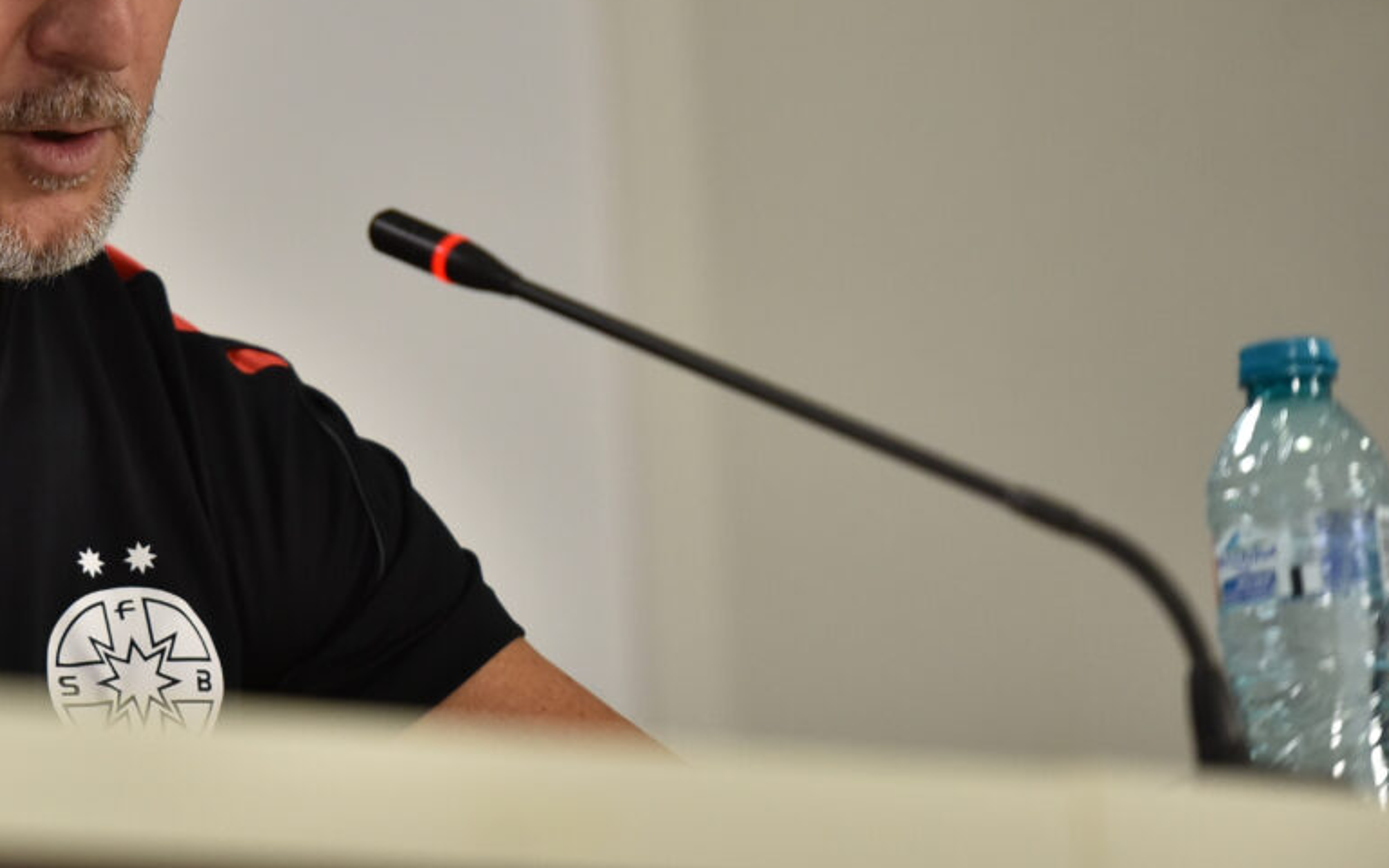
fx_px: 11962
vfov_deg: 4.2
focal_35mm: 316
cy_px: 37
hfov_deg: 6.6
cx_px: 179
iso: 2000
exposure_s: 1/1000
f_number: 3.2
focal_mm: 170
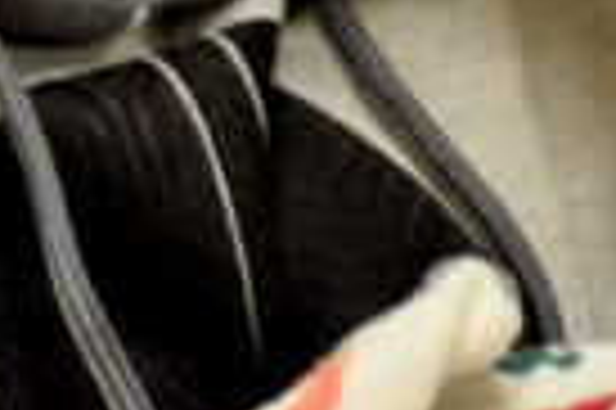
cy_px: -65
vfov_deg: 3.9
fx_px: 5982
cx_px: 339
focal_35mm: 350
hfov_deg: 5.9
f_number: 4
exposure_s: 1/15
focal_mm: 50
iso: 1600
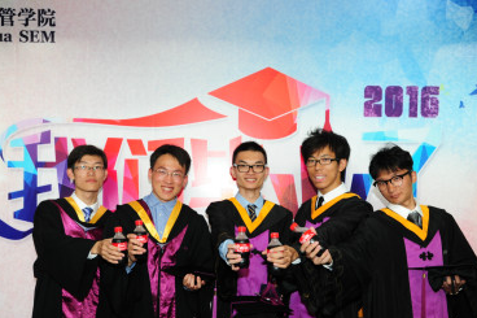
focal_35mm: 38
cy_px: 205
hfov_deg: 50.6
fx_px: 503
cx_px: 214
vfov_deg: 34.8
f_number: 2.8
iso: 1000
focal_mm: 28
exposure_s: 1/160
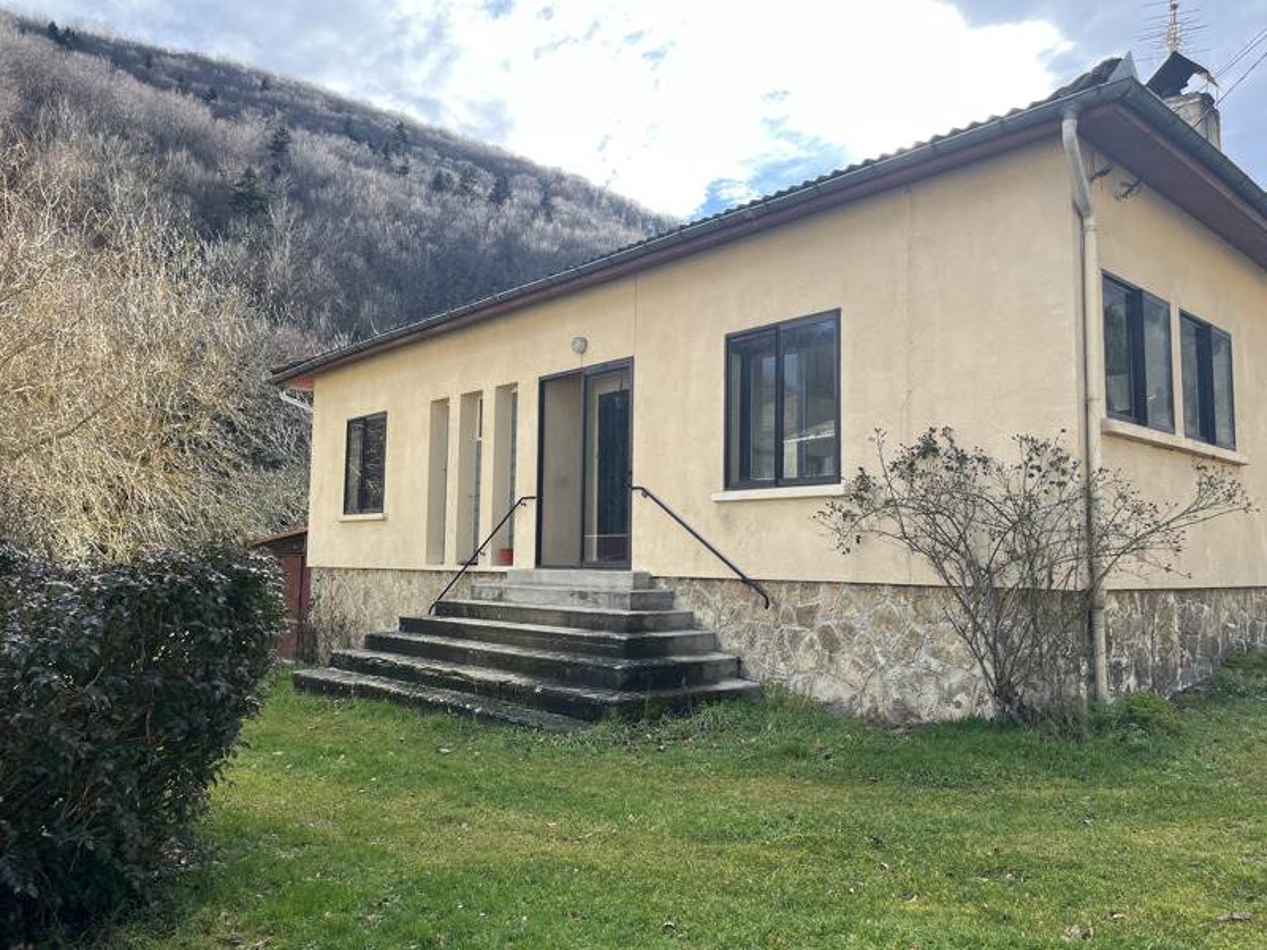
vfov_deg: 53.1
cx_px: 634
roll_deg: -0.7
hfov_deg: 67.3
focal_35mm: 26
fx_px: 952
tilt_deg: +6.0
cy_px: 475
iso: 50
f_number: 1.6
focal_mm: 5.1
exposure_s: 1/913
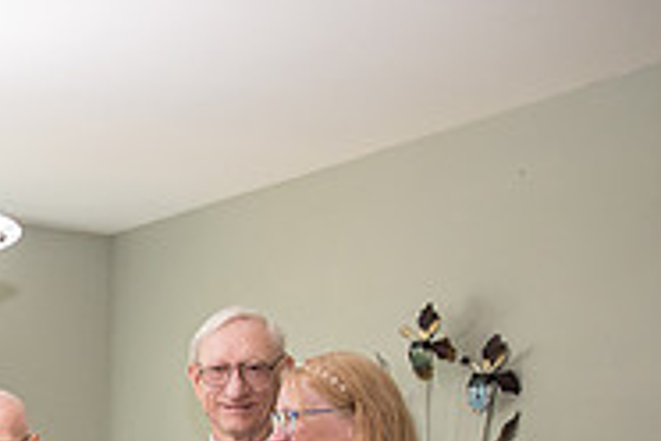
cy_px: 596
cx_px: -167
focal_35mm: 75
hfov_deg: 24.1
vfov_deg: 17.0
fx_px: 1377
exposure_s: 1/320
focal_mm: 24
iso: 2500
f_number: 4
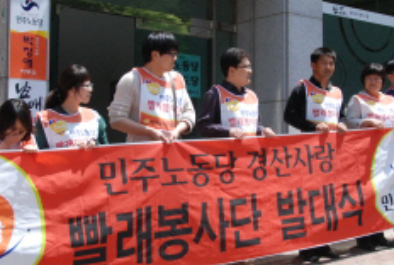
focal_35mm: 71
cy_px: 110
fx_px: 779
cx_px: 222
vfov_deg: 19.3
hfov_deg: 28.4
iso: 400
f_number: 3.8
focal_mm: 22
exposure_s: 1/1600
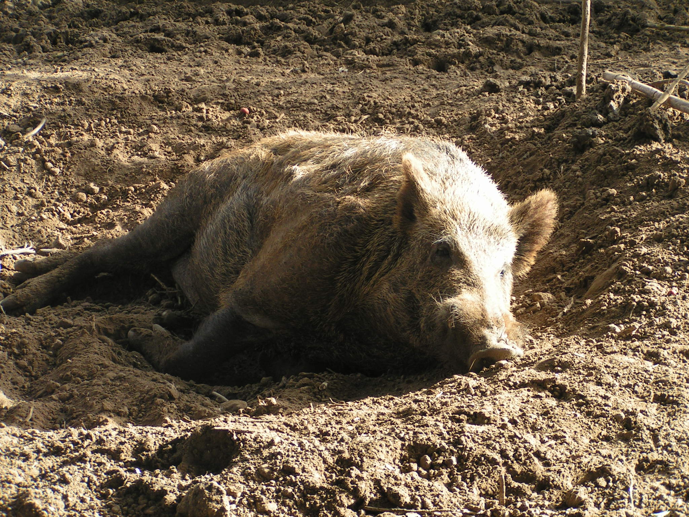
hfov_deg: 16.6
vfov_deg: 12.5
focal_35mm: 119
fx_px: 2369
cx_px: 344
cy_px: 258
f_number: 3.5
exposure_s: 1/125
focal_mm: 18.2
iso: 80
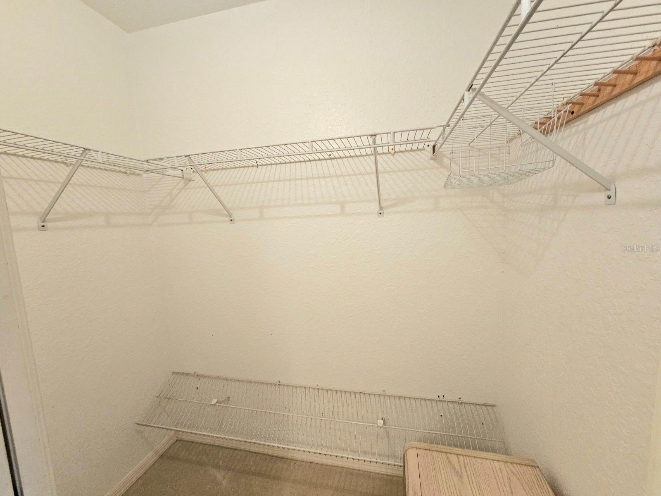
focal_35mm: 13
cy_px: 248
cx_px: 330
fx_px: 248
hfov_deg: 106.2
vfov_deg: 89.9
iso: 200
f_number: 2.2
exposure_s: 1/60.2
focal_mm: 2.2
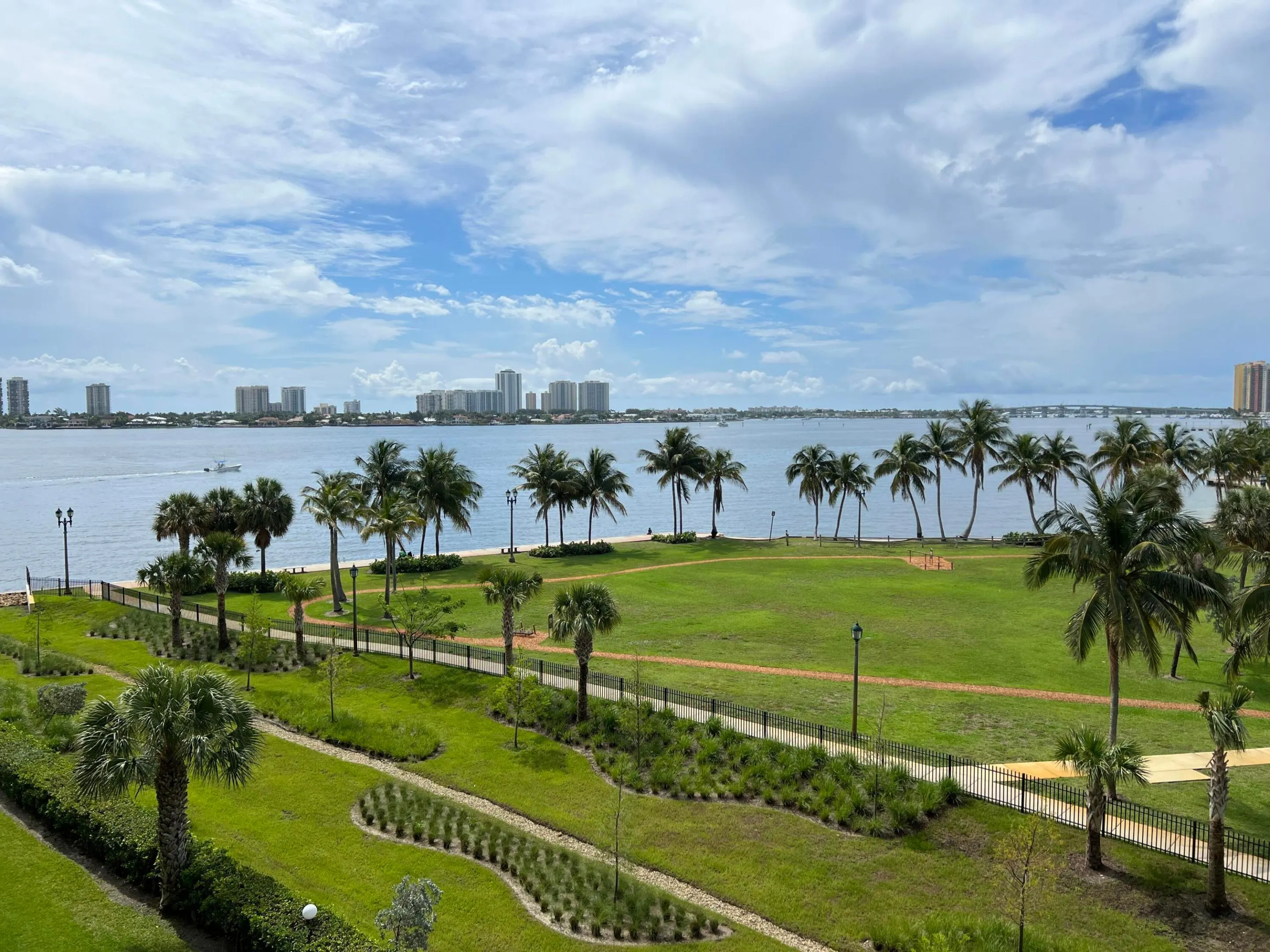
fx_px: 954
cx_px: 635
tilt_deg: -3.6
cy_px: 476
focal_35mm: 26
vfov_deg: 53.1
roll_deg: -0.2
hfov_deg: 67.3
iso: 50
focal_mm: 5.7
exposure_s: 1/8696
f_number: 1.5
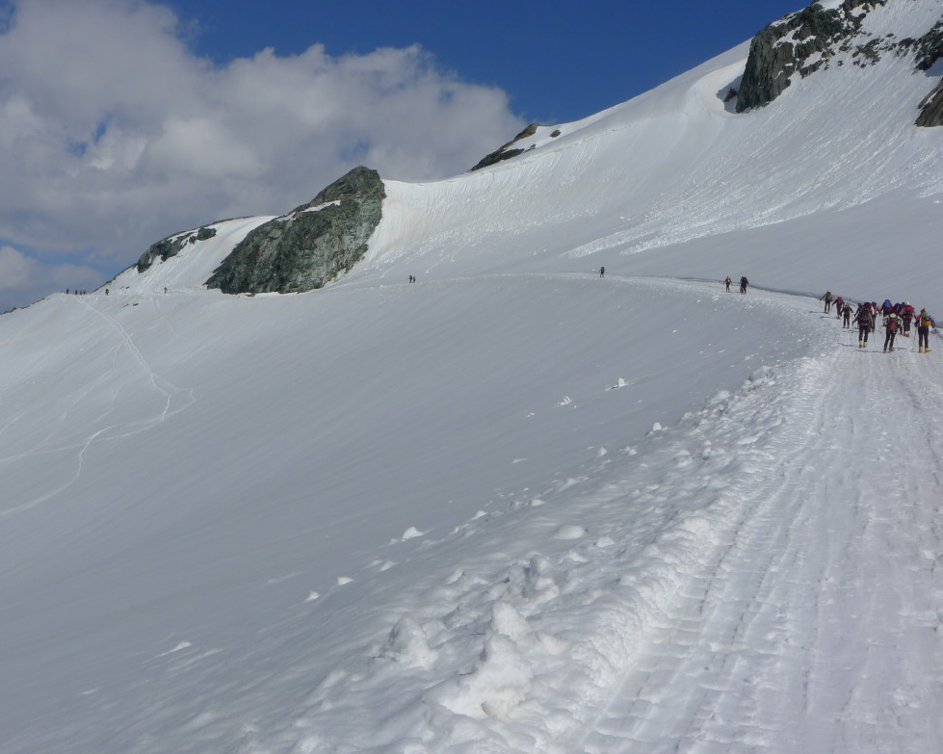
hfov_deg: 40.3
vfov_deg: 32.7
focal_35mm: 46
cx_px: 434
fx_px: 1284
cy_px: 376
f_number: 8
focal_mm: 8.5
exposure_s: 1/1000
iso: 80
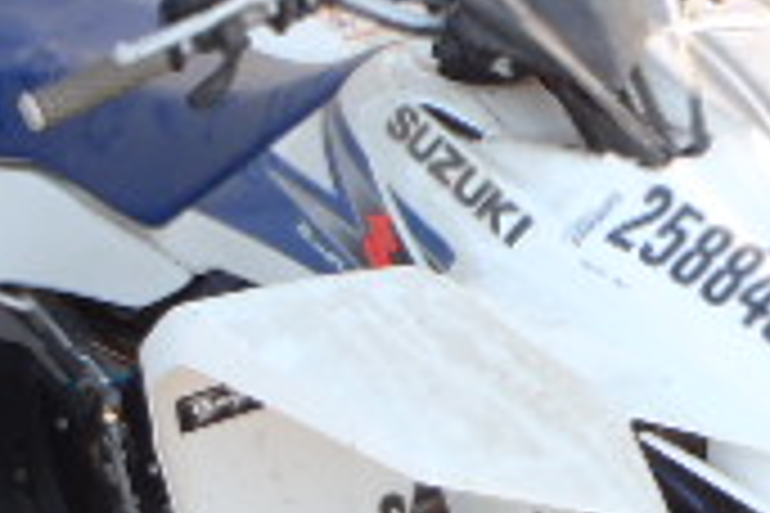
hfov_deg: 18.8
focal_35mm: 109
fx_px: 2331
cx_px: 356
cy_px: 540
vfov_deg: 12.4
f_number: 4.5
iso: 80
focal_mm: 5
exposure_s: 1/125
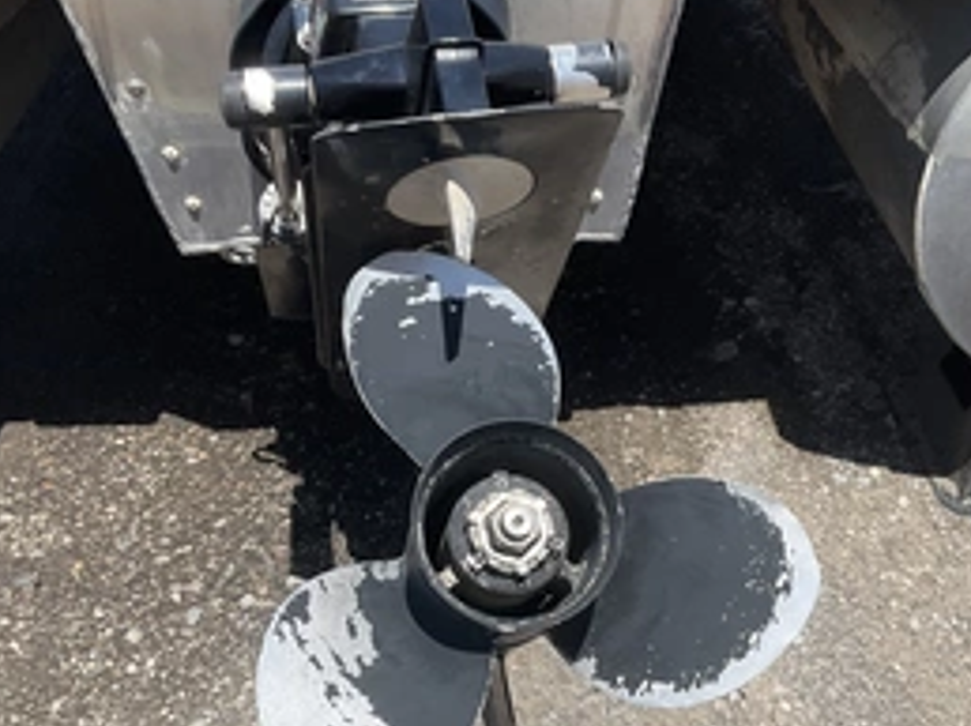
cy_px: 481
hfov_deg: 42.1
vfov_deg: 31.9
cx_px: 482
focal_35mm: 45
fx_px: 1261
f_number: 1.8
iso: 25
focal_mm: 3
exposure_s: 1/1675
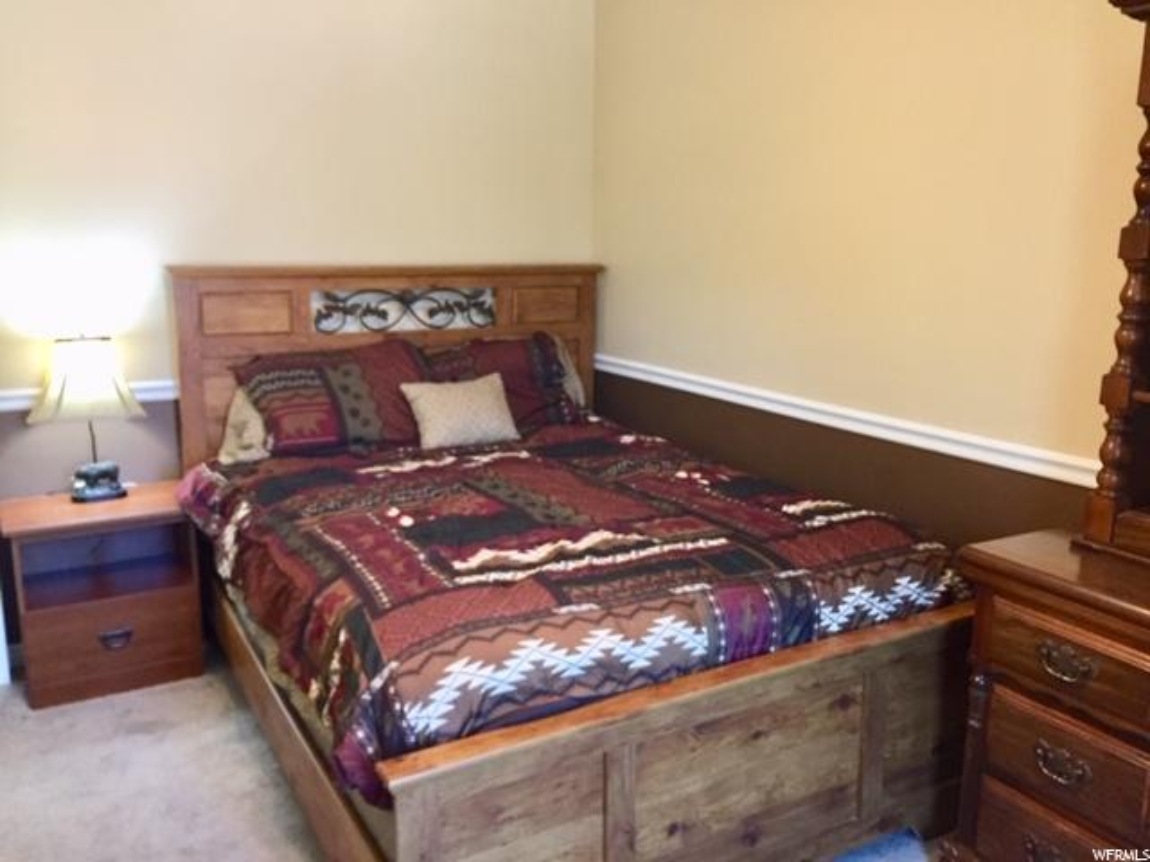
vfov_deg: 48.2
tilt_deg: -12.1
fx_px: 963
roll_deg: -1.2
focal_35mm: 29
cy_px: 431
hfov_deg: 61.7
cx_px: 575
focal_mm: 4.15
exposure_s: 1/30
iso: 160
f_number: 2.2
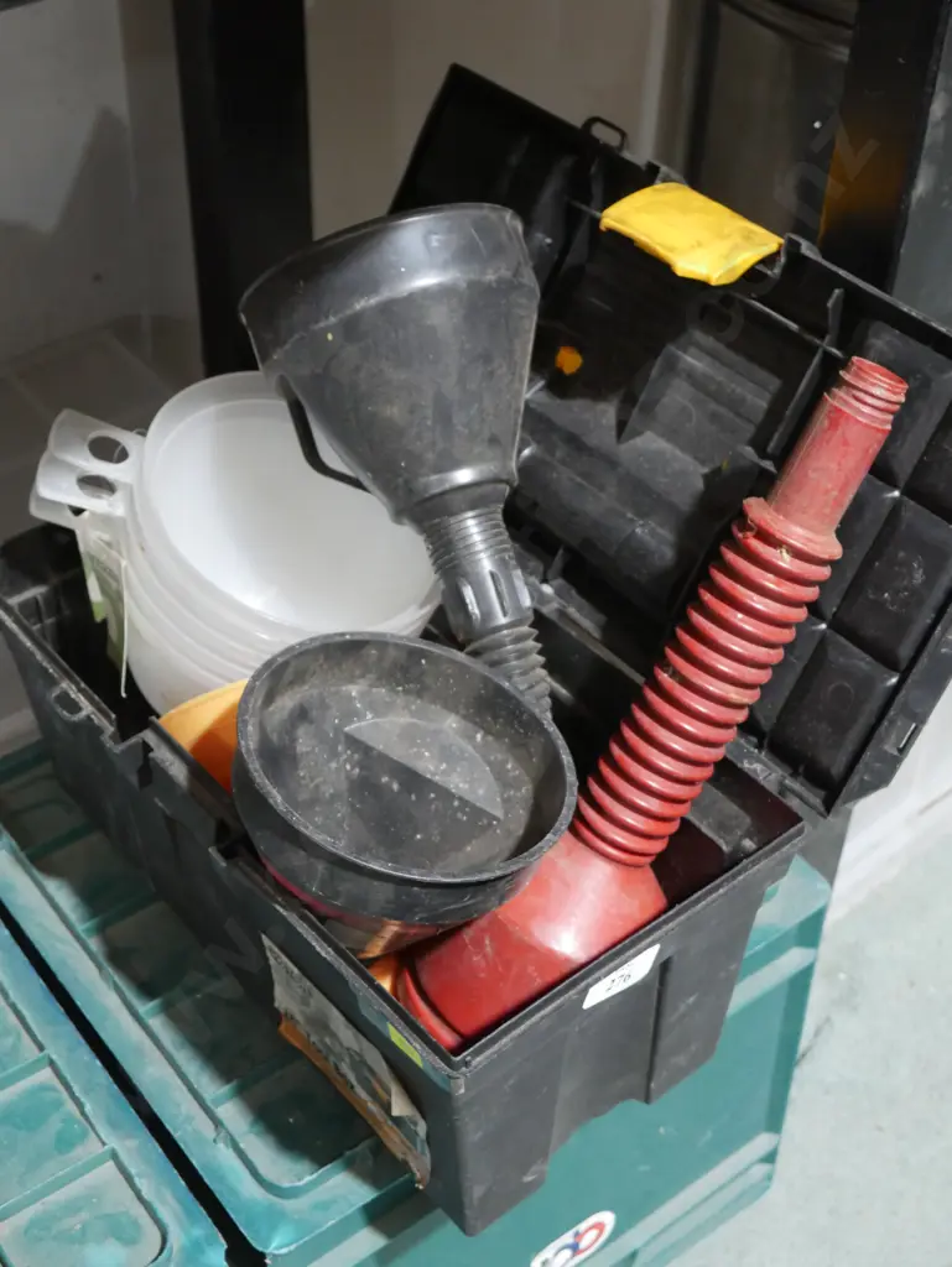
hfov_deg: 29.1
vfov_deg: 38.2
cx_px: 476
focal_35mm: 50
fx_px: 1832
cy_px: 634
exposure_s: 1/60
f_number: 5.3
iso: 2500
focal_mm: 25
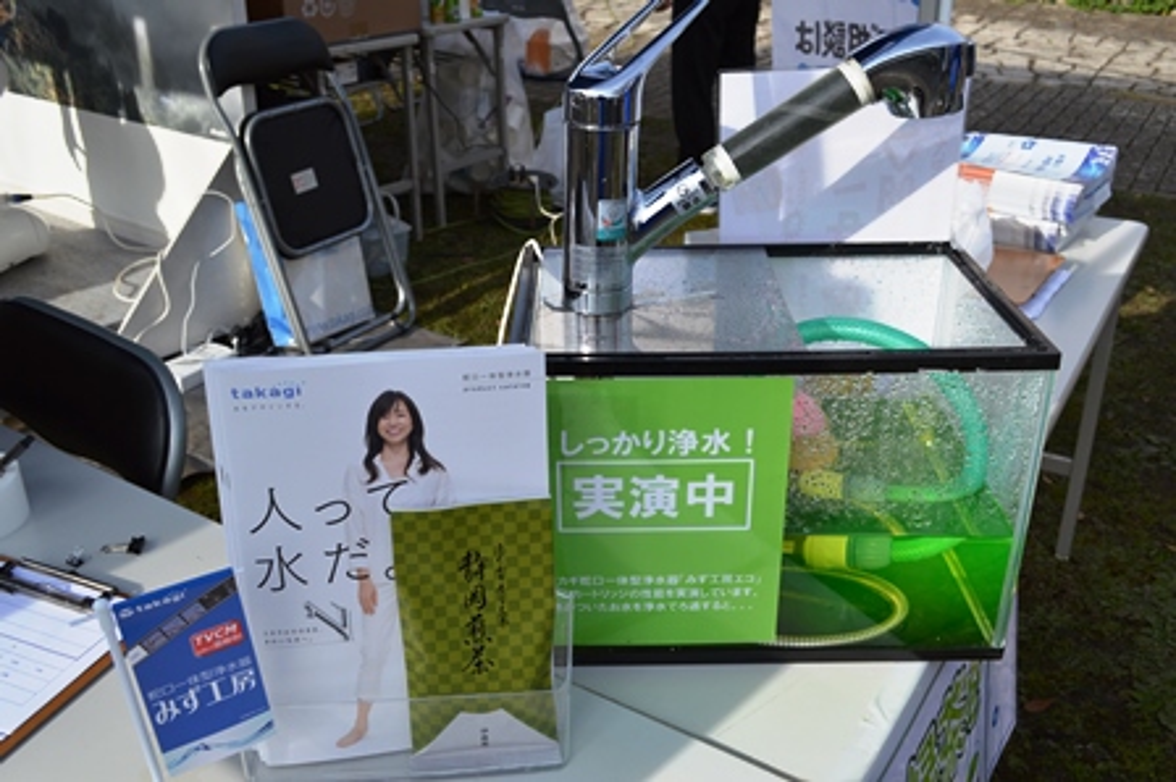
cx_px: 588
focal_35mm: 33
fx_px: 1077
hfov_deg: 57.3
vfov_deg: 39.9
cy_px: 391
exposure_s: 1/320
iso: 100
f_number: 8
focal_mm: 22
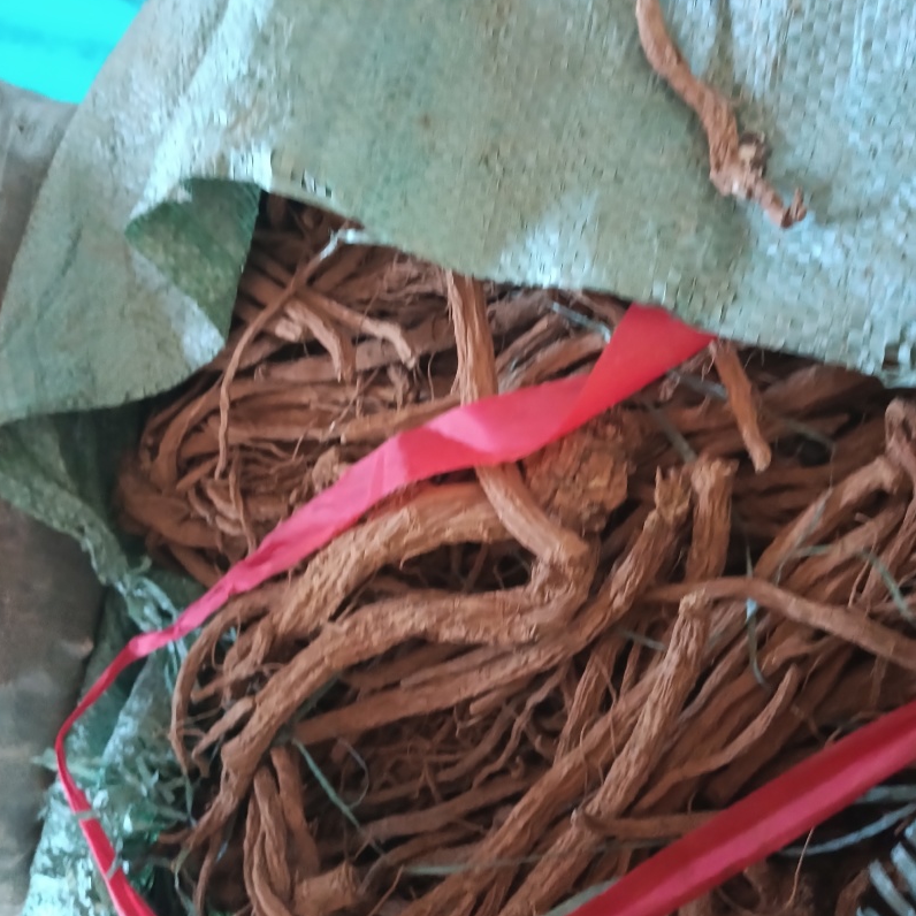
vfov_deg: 51.1
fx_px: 958
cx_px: 457
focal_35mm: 32
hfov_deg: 51.1
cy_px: 431
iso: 1632
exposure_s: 1/100
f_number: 1.8
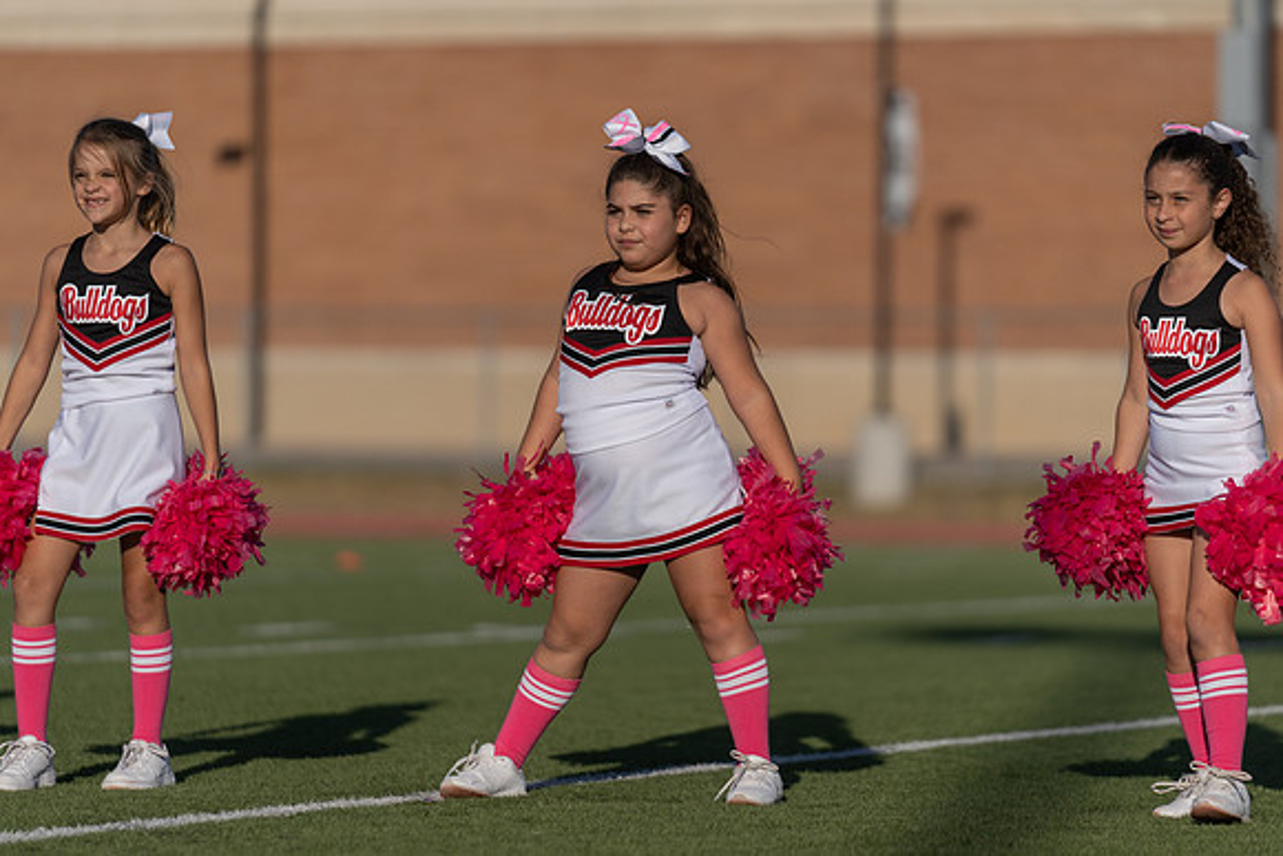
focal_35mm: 200
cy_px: 428
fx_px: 7129
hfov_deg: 10.3
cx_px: 642
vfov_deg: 6.9
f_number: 2.8
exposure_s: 1/4000
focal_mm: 200
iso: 100
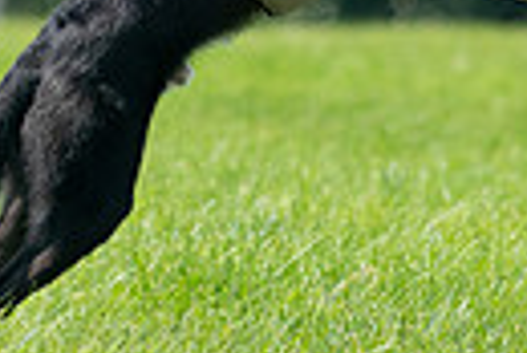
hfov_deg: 1.9
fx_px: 15930
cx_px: 491
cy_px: -254
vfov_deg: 1.3
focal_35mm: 1087
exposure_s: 1/4000
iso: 1600
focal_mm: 243
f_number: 5.6
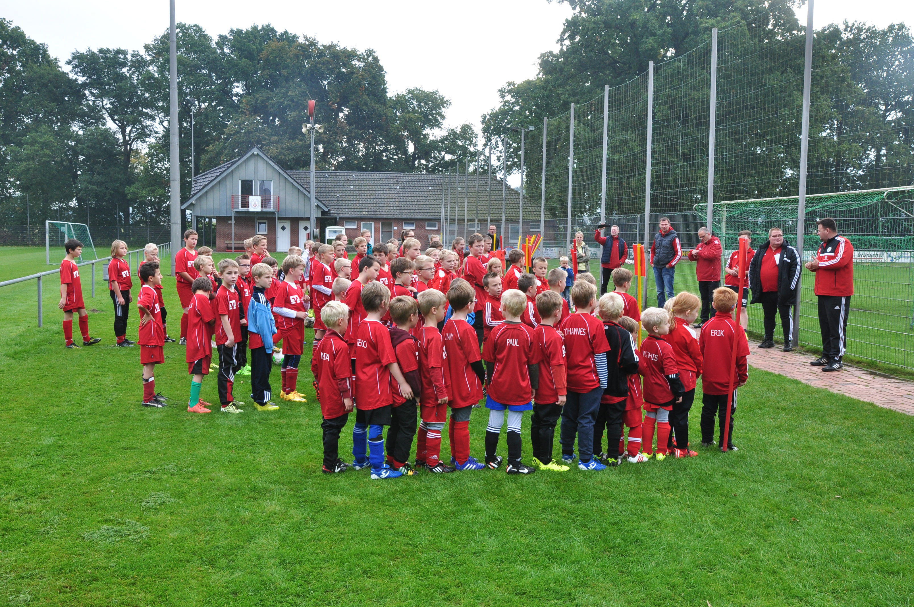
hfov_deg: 62.0
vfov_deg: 43.5
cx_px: 457
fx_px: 761
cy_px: 304
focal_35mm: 30
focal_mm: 20
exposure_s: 1/125
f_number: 9
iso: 400
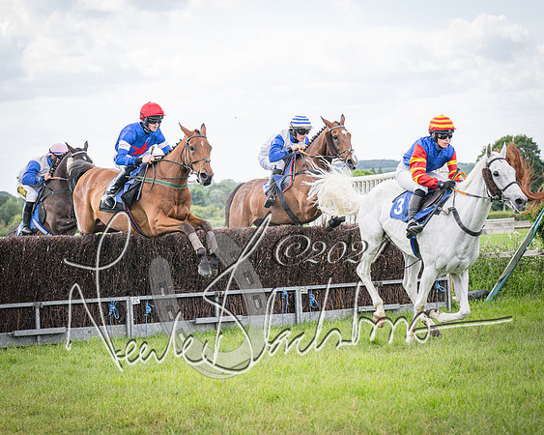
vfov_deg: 13.9
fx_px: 1787
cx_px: 228
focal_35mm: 111
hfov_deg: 17.3
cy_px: 232
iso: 400
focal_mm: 70
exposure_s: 1/1600
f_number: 4
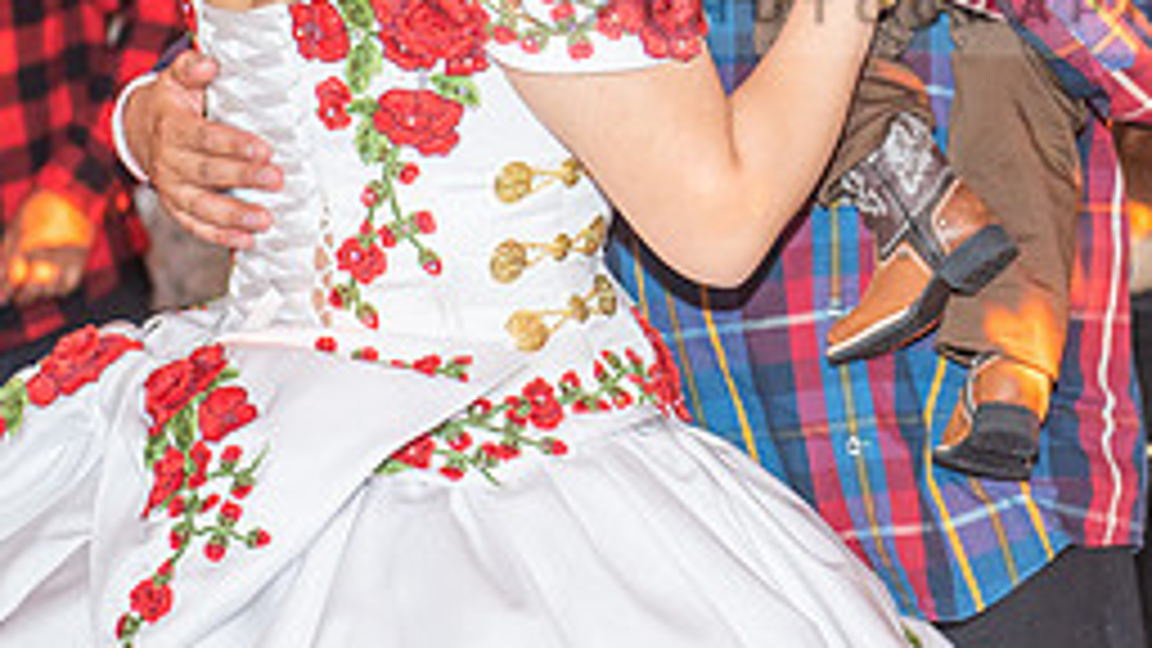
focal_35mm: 147
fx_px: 4490
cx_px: 868
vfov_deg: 8.2
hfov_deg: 14.6
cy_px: -52
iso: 800
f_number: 3.2
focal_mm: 62
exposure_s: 1/160
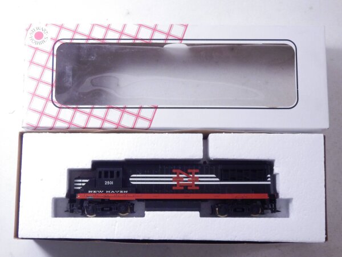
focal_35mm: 66
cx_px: 171
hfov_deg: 29.4
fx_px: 652
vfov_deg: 22.3
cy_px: 128
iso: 640
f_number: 4.4
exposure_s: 1/160
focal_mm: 11.9
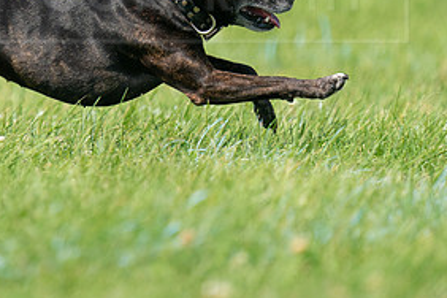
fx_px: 11348
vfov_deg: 1.5
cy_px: 18
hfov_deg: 2.3
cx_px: 147
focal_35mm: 914
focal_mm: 444
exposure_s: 1/4000
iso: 1250
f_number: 6.3
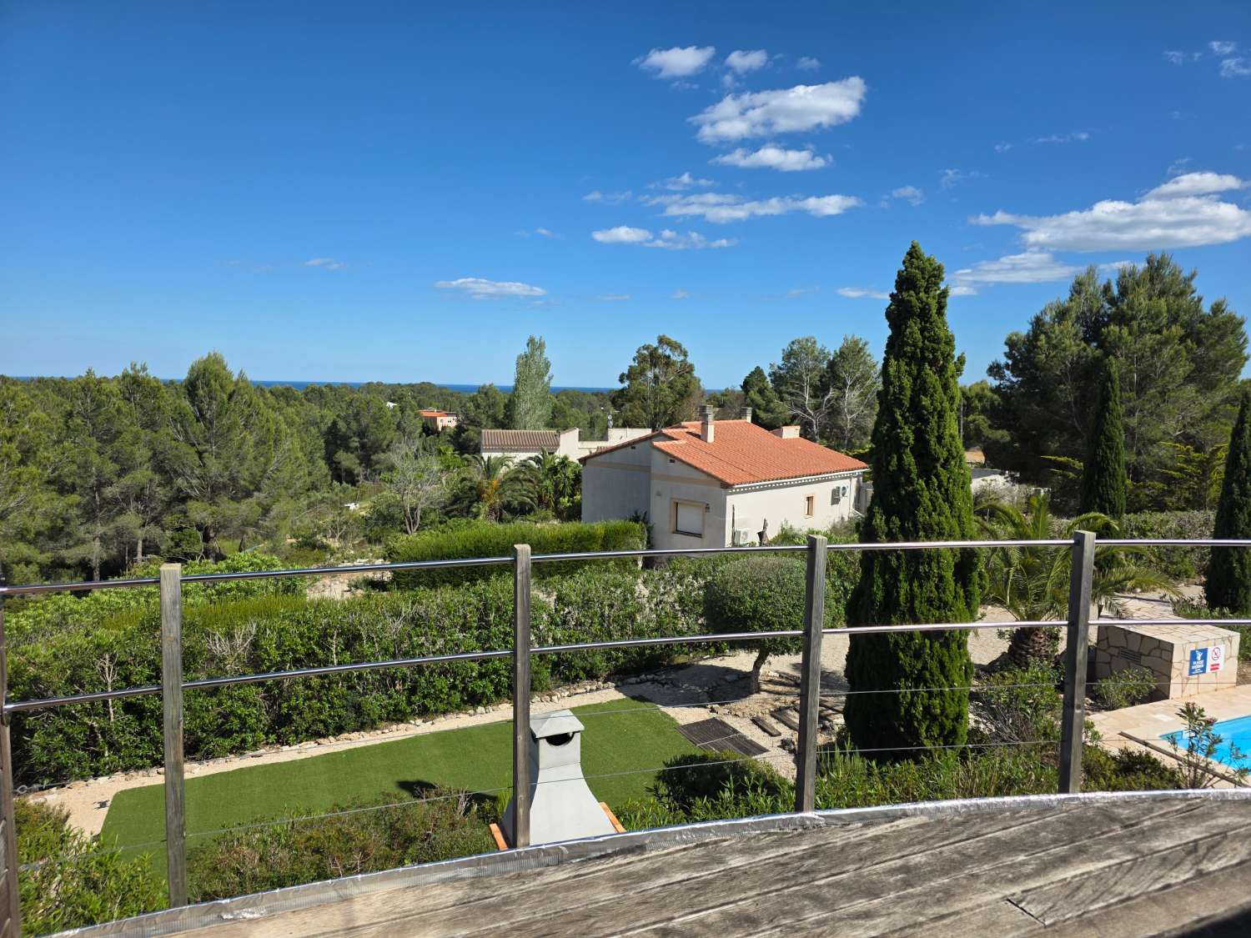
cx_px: 626
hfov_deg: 73.9
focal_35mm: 23
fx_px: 831
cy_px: 469
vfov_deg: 58.9
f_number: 1.7
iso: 80
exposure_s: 1/6809
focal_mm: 6.3
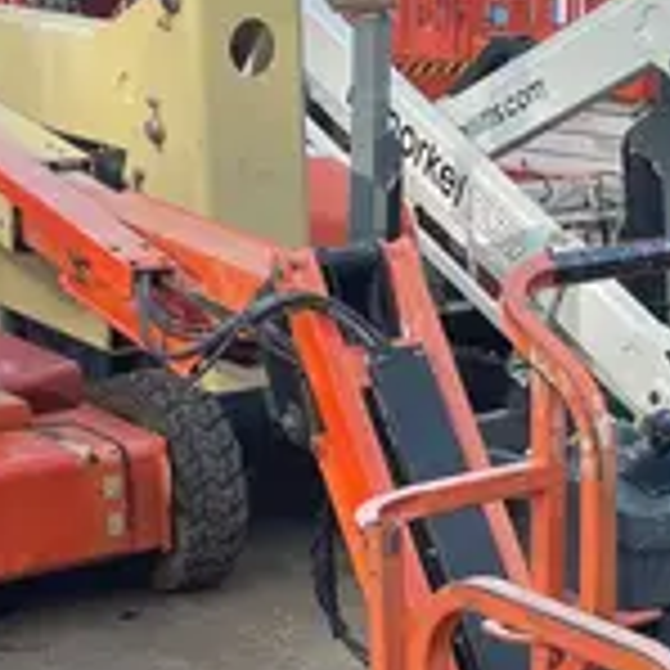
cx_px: 432
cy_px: 726
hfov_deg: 20.4
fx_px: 1861
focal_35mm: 85
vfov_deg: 19.6
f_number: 1.6
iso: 32
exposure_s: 1/535
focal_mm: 4.2
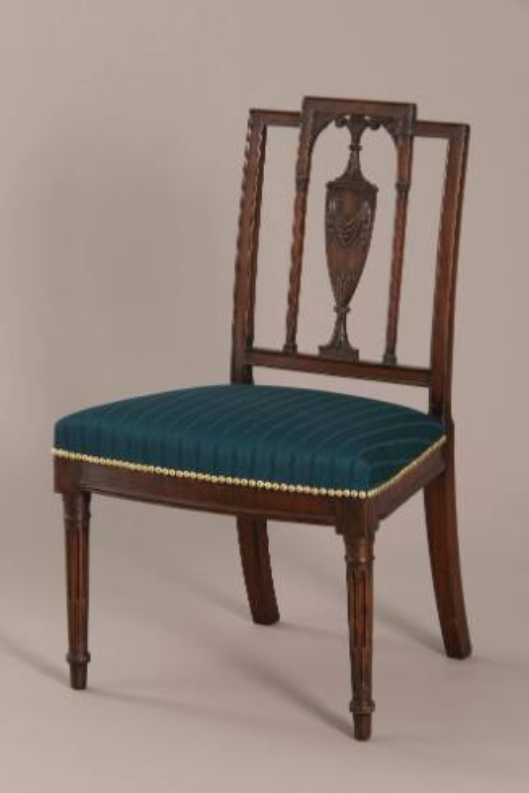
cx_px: 264
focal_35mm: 135
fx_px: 2973
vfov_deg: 15.2
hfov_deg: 10.2
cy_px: 396
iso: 100
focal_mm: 135
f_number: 16
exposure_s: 15
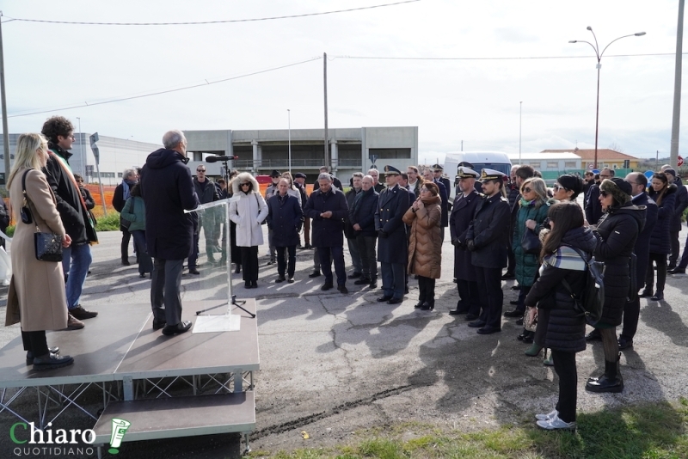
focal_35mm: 27
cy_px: 230
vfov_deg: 48.0
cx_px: 344
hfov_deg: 67.4
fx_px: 516
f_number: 8
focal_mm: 18
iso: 800
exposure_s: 1/1000
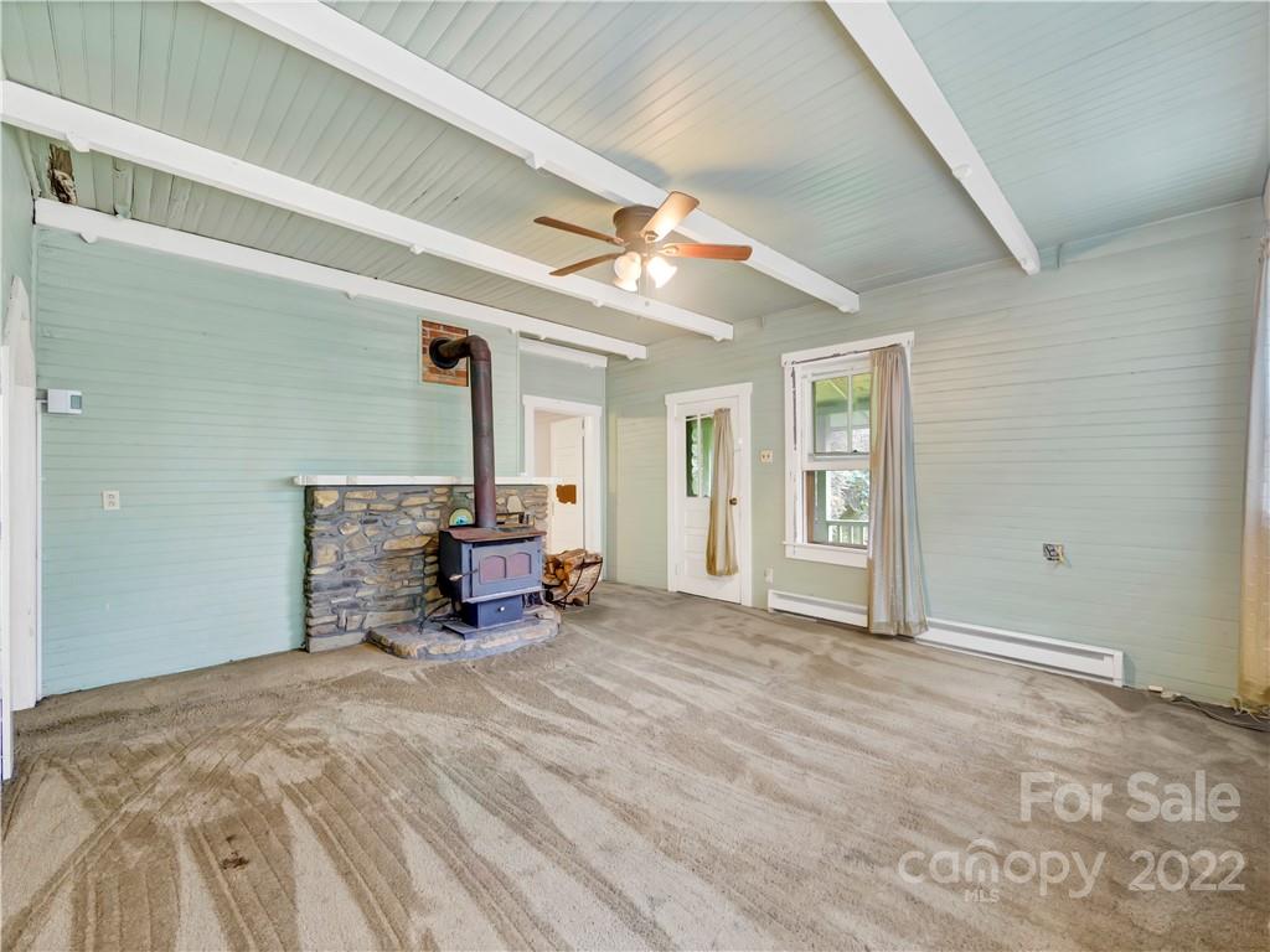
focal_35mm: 14
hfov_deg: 102.1
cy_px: 476
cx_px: 635
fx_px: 514
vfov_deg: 85.7
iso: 800
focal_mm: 7
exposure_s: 1/2.5
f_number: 4
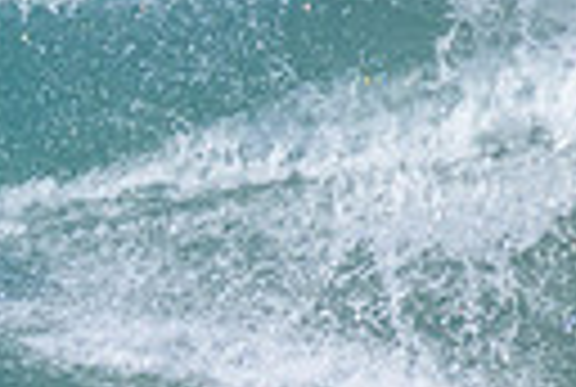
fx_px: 57975
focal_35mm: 3615
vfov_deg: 0.4
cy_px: 200
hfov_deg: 0.6
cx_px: -572
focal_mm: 800
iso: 1400
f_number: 11
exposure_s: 1/2000
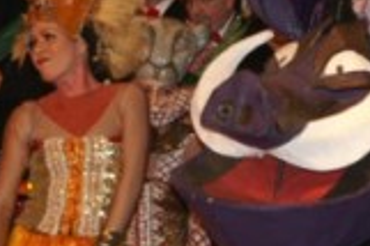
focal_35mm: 381
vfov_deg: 3.6
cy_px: 183
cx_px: 165
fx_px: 3912
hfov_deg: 5.4
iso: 400
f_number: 5.6
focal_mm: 80
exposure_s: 1/60
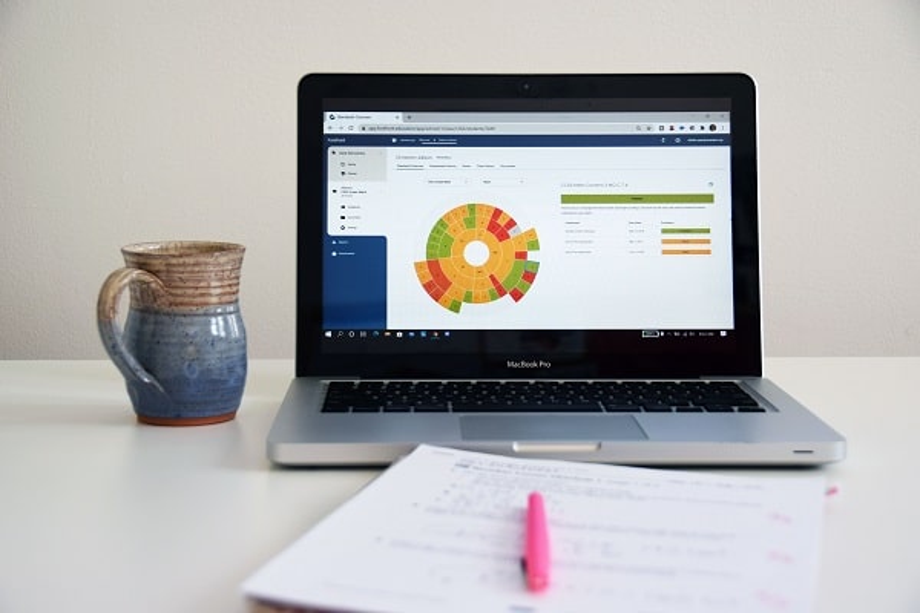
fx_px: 1687
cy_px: 306
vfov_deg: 20.6
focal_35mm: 66
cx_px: 460
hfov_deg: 30.5
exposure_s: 1/125
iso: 400
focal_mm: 44
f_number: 5.6
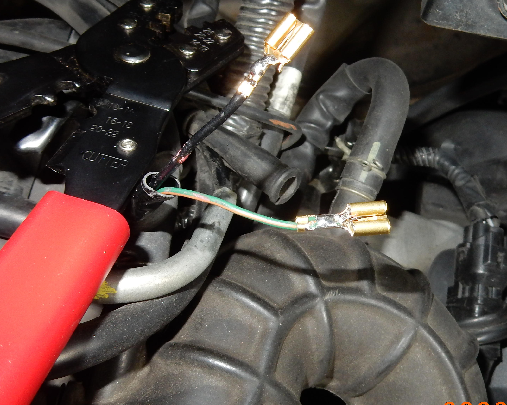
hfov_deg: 42.7
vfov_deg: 34.7
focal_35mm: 43
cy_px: 148
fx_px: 645
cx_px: 305
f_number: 3.7
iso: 200
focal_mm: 4.5
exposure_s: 1/30
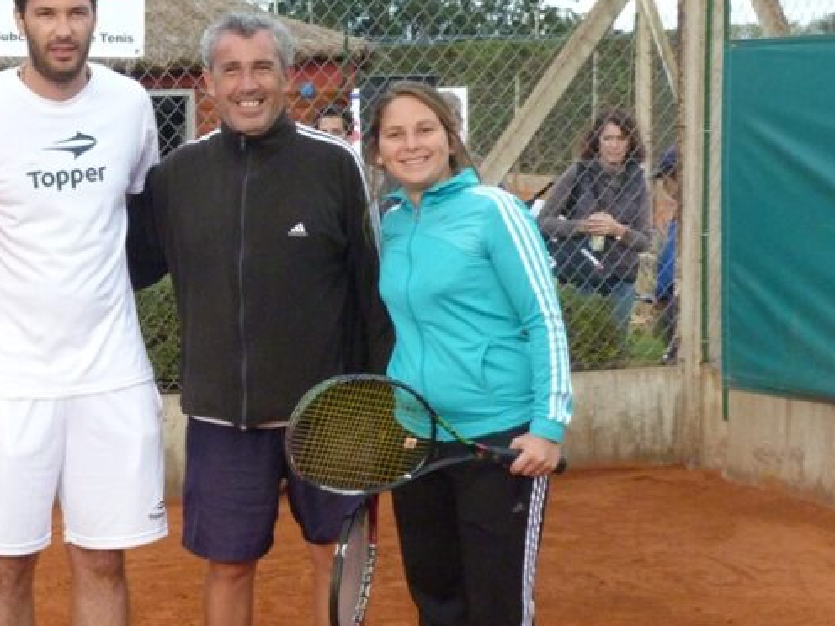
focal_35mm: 95
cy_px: 443
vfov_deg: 15.5
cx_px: 140
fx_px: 2292
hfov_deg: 20.4
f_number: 3.2
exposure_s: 1/500
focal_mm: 8.3
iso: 400
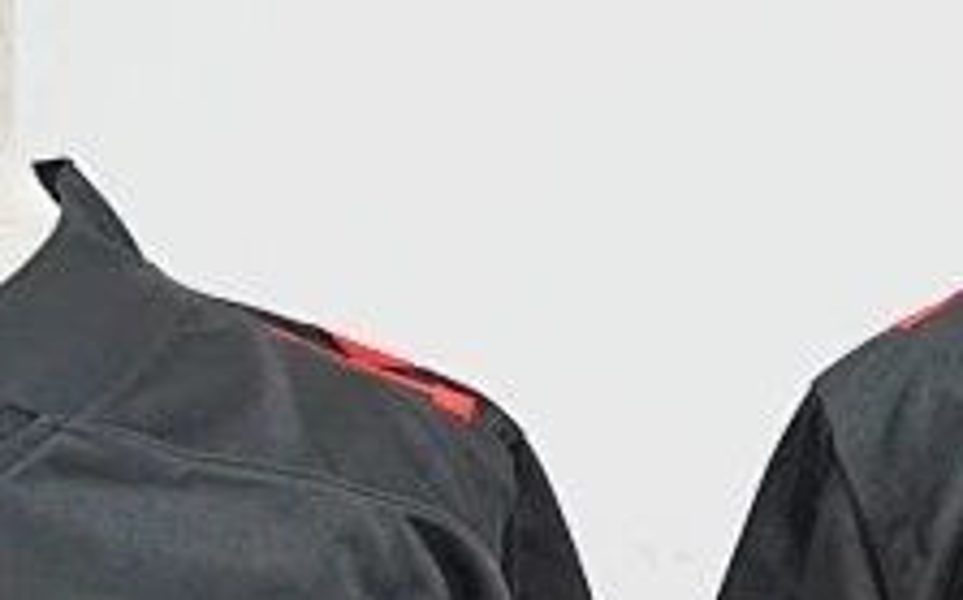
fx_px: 4012
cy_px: 1342
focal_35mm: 153
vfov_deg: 8.0
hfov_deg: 13.7
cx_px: 674
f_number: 3.2
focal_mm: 31
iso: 1600
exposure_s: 1/160
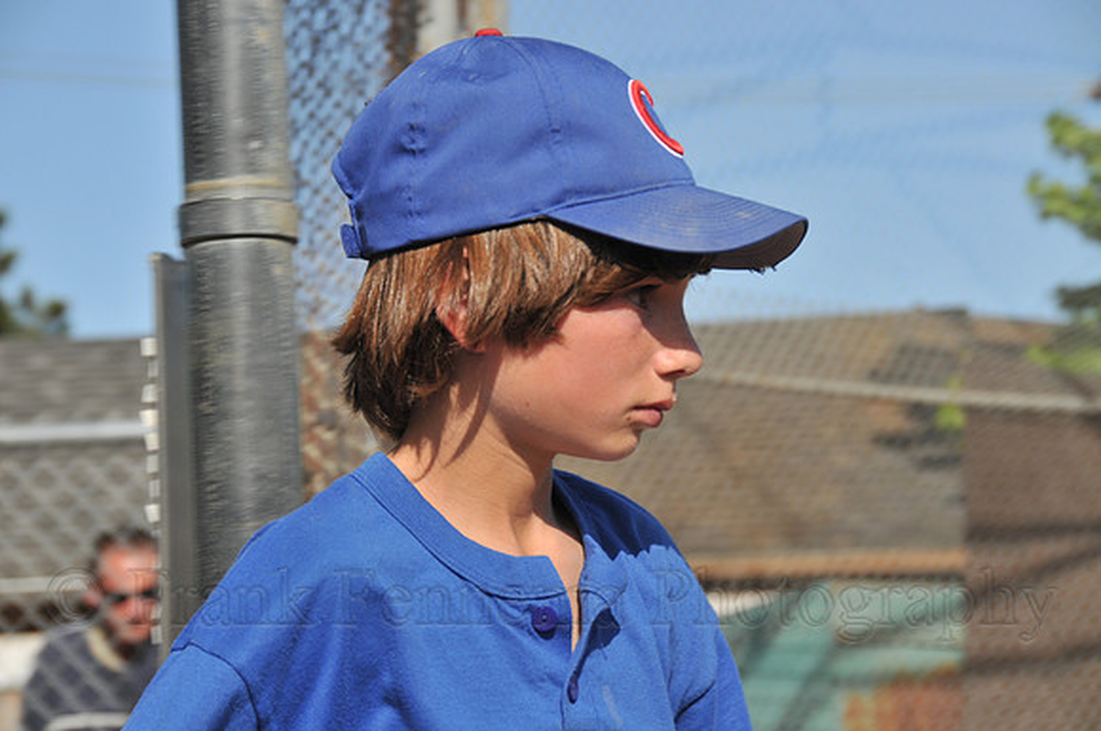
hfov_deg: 16.7
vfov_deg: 11.1
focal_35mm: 123
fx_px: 3756
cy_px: 366
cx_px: 550
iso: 200
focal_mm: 82
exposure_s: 1/250
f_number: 8
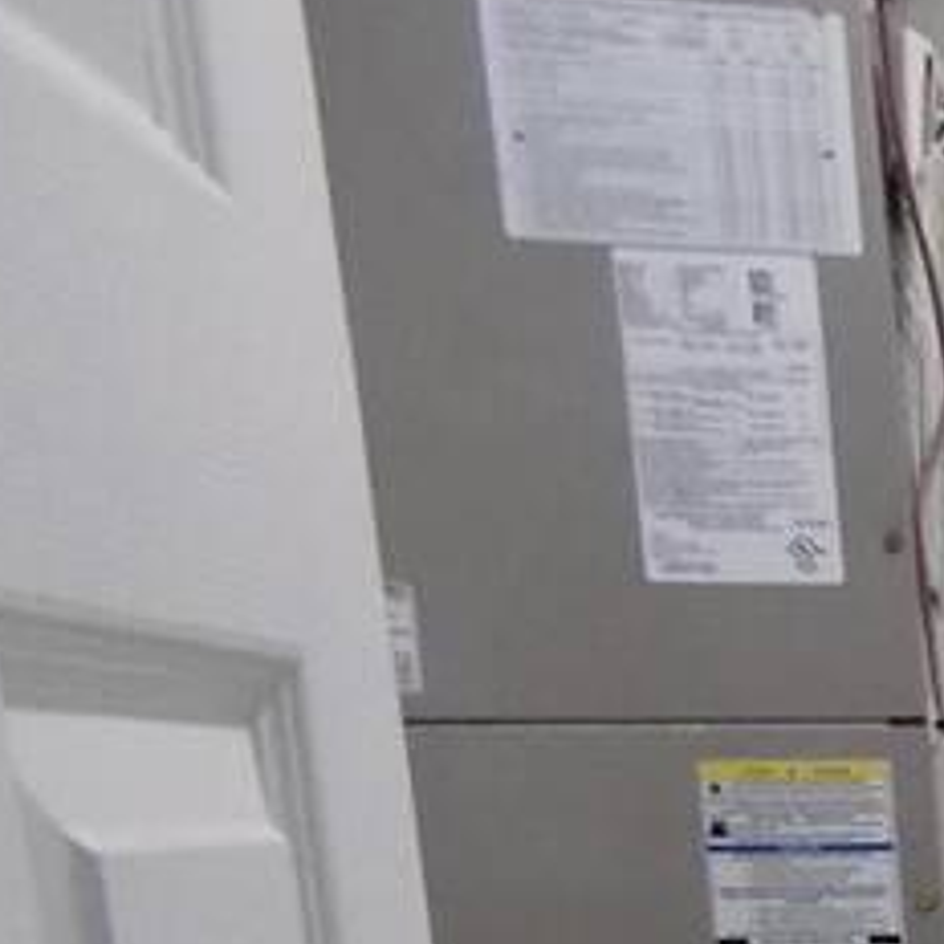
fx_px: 3240
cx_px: 2380
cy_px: 1506
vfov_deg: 15.1
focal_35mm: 105
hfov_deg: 12.4
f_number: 3.1
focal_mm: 4
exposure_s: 1/30
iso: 220
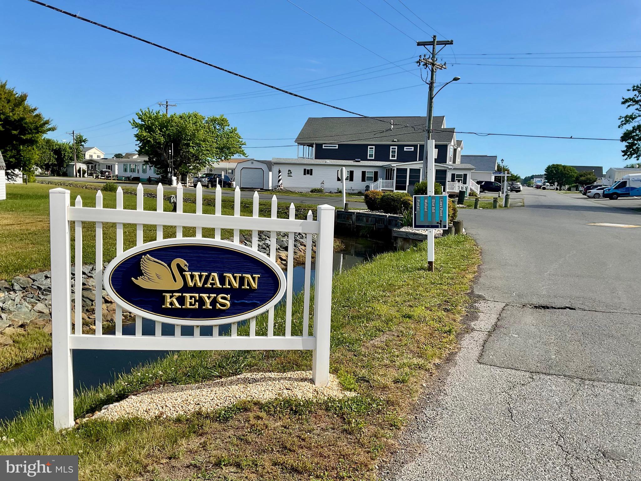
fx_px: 537
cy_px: 240
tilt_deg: -7.4
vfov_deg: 48.2
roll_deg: -2.1
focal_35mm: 29
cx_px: 320
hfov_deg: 61.7
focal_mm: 3
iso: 16
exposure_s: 1/2538
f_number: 1.8
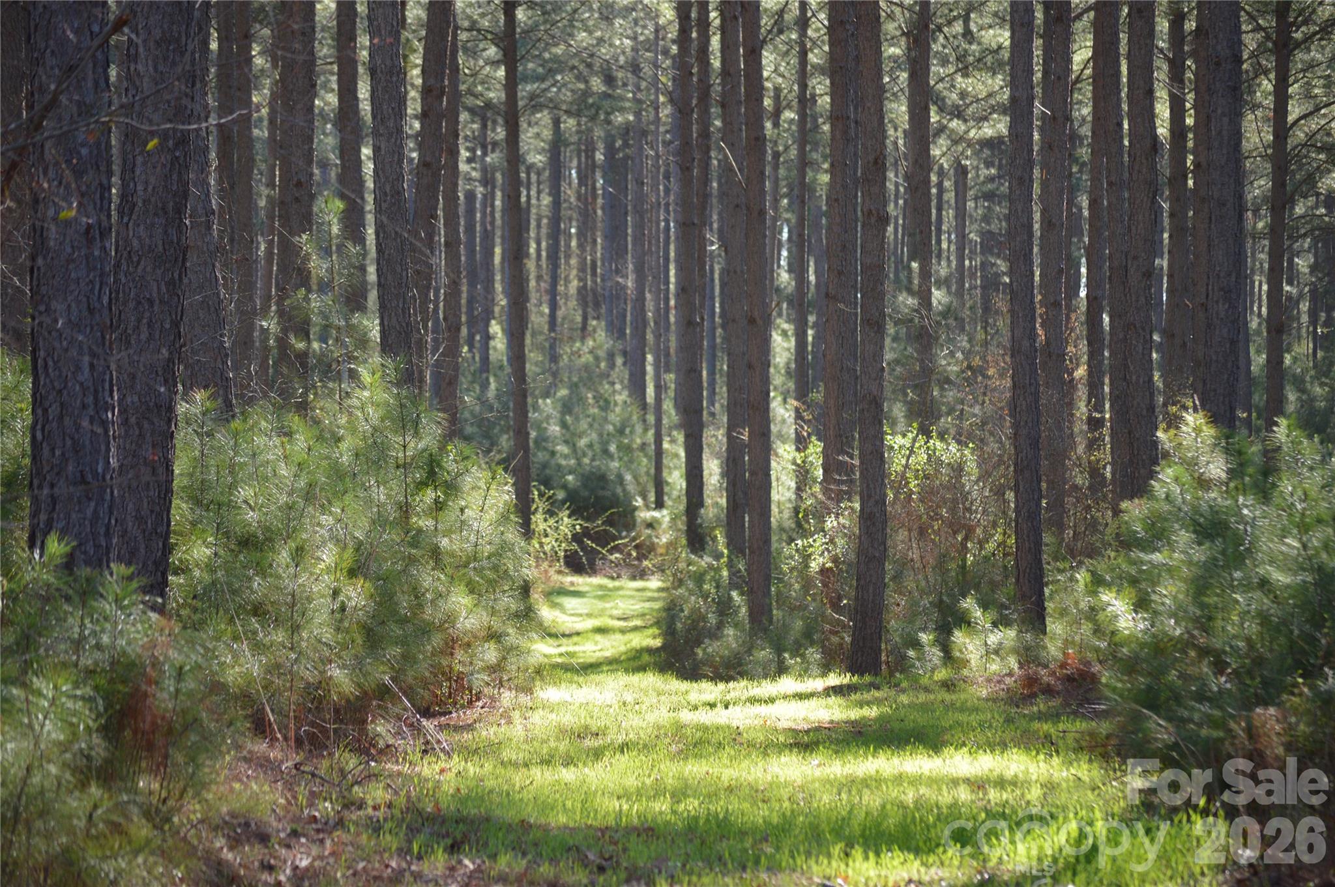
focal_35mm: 138
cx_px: 668
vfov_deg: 9.9
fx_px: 5112
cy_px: 444
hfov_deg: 14.9
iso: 400
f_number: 4.5
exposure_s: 1/320
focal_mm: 92
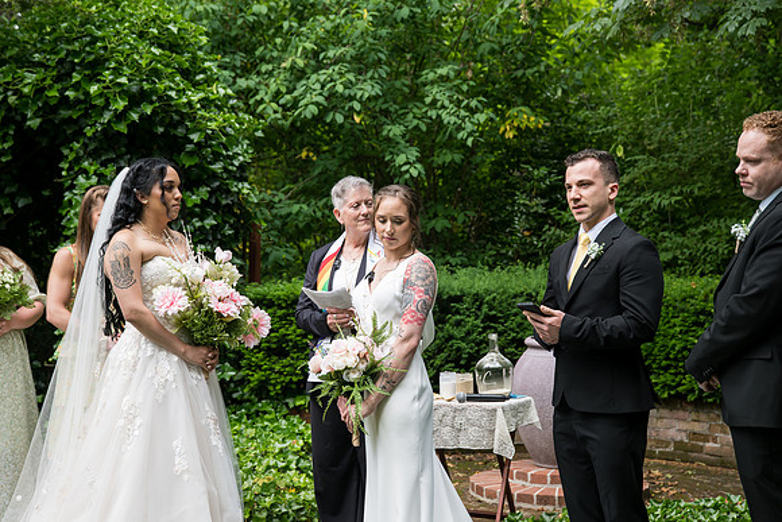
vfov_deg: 24.2
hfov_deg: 35.6
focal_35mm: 56
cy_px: 261
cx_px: 391
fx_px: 1217
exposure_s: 1/400
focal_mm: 56
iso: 320
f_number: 3.5
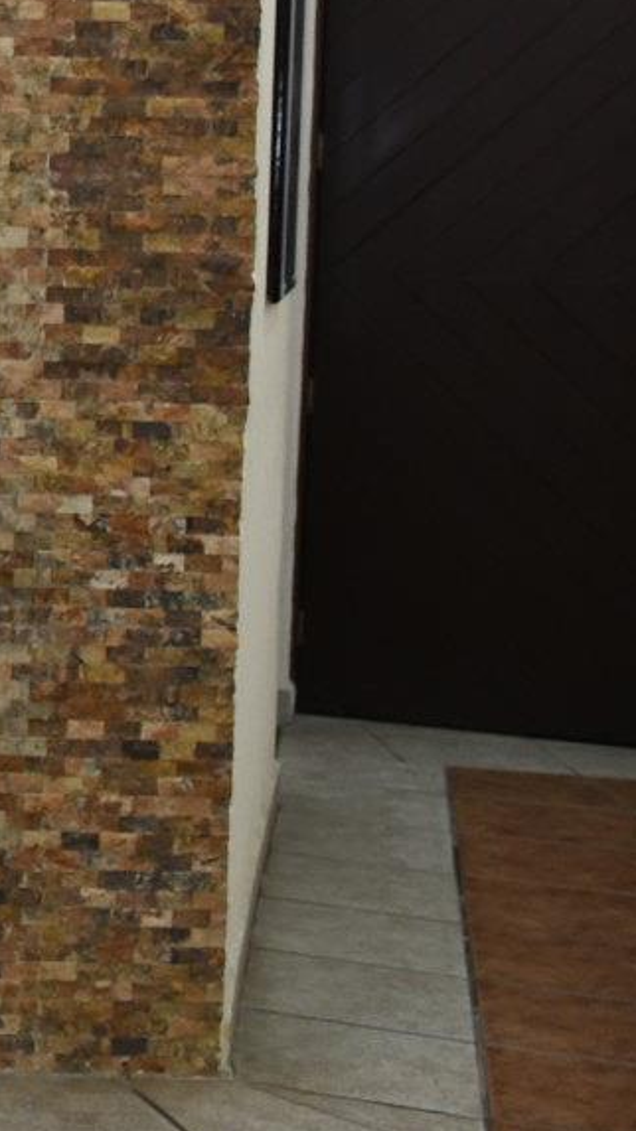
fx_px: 2400
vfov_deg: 26.2
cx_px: -946
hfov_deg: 11.9
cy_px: 263
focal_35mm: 80
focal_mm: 18
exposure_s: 1/100
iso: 800
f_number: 3.5
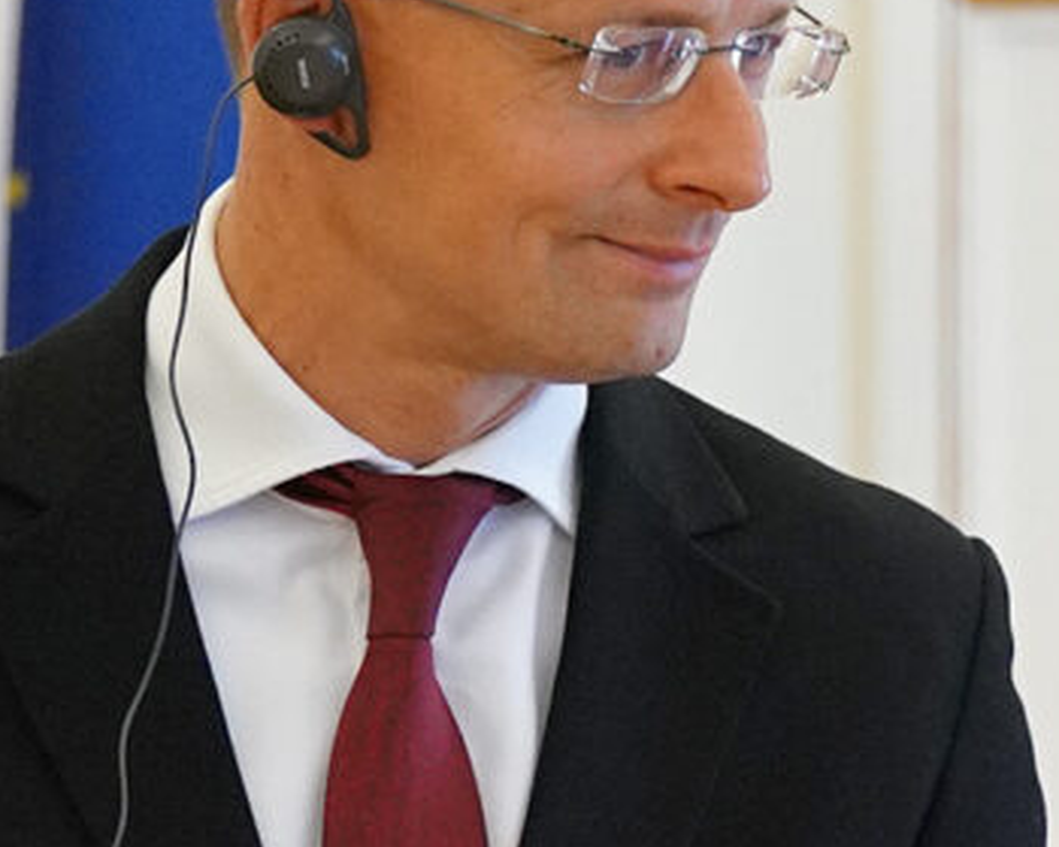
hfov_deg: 2.3
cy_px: 1133
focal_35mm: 824
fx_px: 25826
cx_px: 2360
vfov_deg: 1.9
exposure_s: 1/160
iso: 2500
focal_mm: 120
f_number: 4
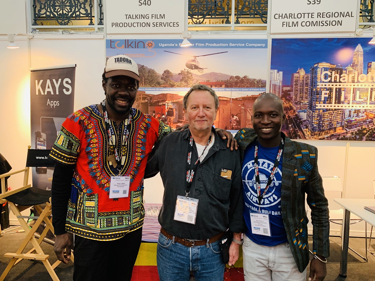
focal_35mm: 27
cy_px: 139
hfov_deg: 65.3
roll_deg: -0.7
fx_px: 292
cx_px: 181
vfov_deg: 51.4
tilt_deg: -3.3
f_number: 1.8
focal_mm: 4.25
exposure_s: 1/50
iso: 250
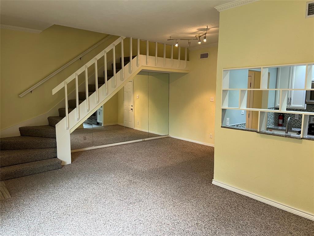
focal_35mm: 26
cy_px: 118
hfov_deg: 67.3
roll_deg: +0.5
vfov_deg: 53.1
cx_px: 157
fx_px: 236
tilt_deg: -7.0
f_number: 1.5
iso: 100
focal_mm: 5.7
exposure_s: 1/60
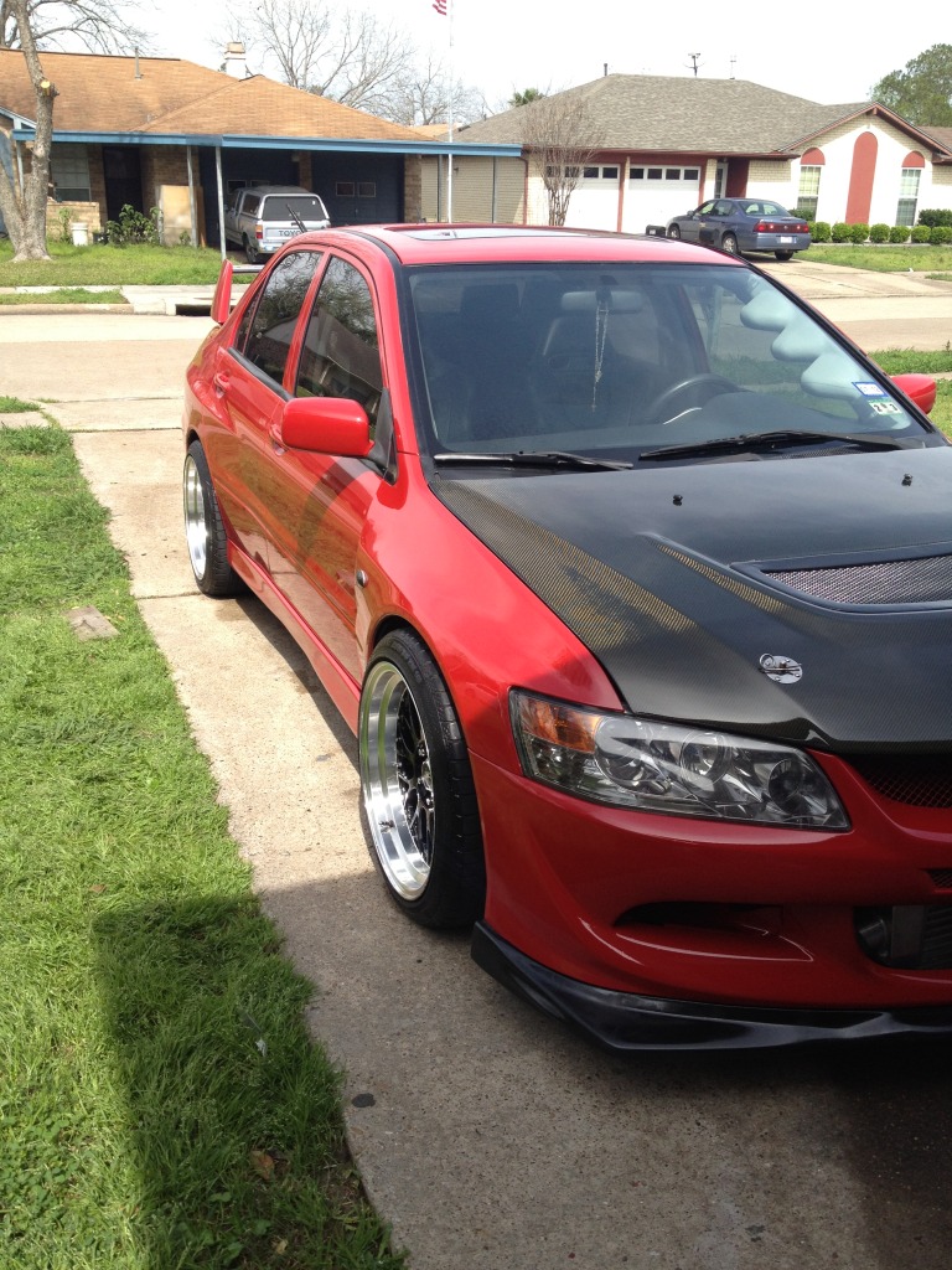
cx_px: 476
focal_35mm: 35
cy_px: 635
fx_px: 1283
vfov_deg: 52.6
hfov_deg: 40.7
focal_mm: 4.3
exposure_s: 1/935
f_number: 2.4
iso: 80
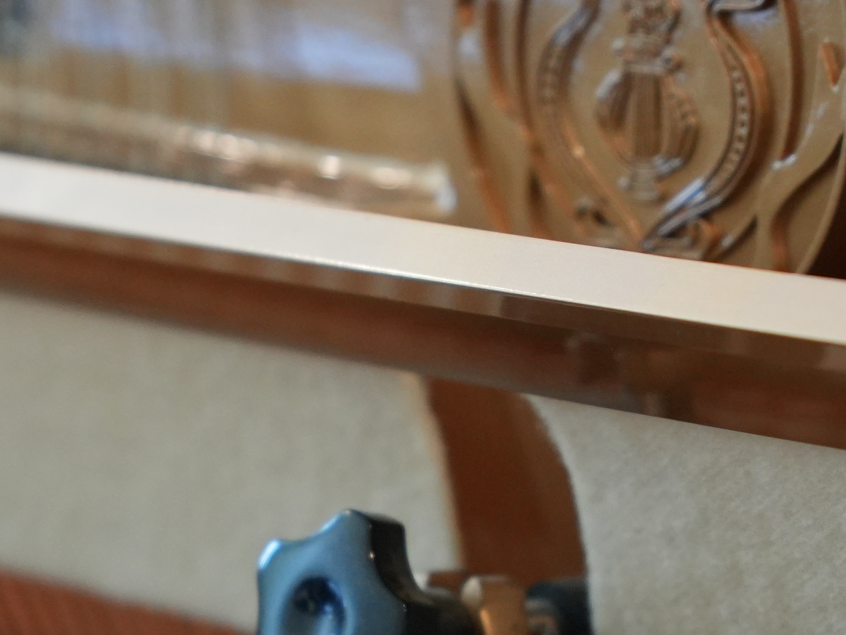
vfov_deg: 5.6
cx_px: 155
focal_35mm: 262
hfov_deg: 7.5
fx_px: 6410
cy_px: 694
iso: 1600
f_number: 3.2
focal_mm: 67
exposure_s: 1/160
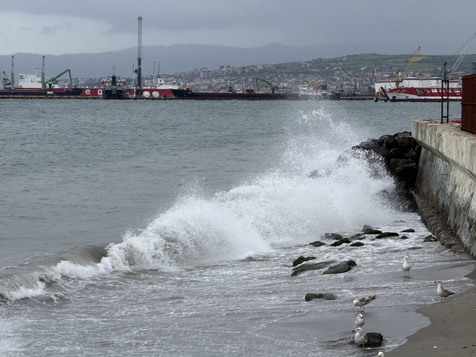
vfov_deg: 12.3
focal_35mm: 120
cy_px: 178
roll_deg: +0.1
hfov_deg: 16.4
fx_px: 1650
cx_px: 238
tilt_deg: -3.3
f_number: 2.8
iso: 50
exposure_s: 1/1546
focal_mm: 15.66
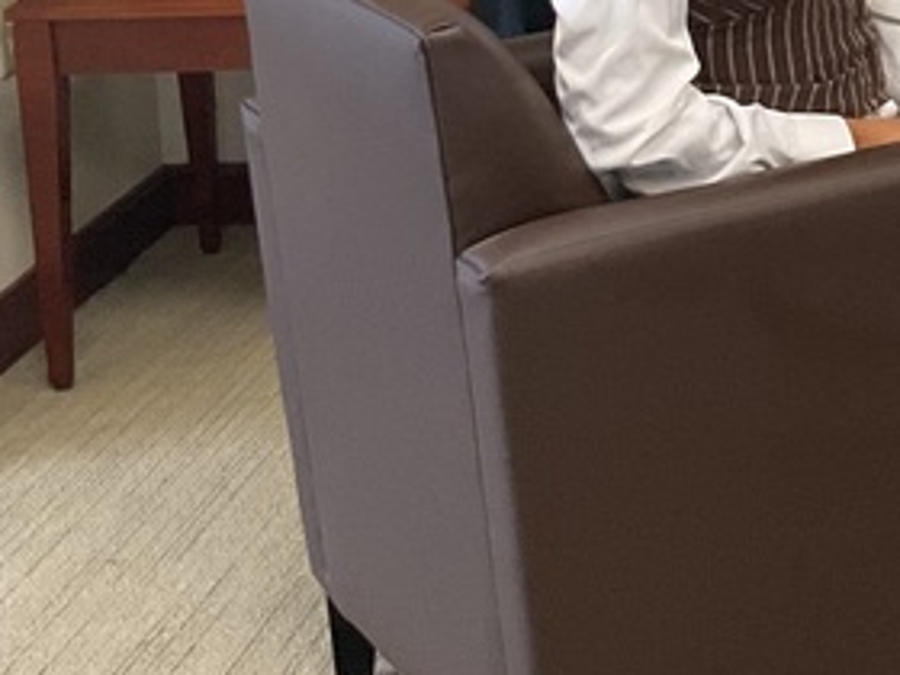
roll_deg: +0.2
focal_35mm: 106
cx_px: 1437
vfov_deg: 13.5
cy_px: -158
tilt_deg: -10.5
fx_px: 2756
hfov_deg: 16.5
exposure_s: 1/60
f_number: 1.8
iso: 160
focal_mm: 3
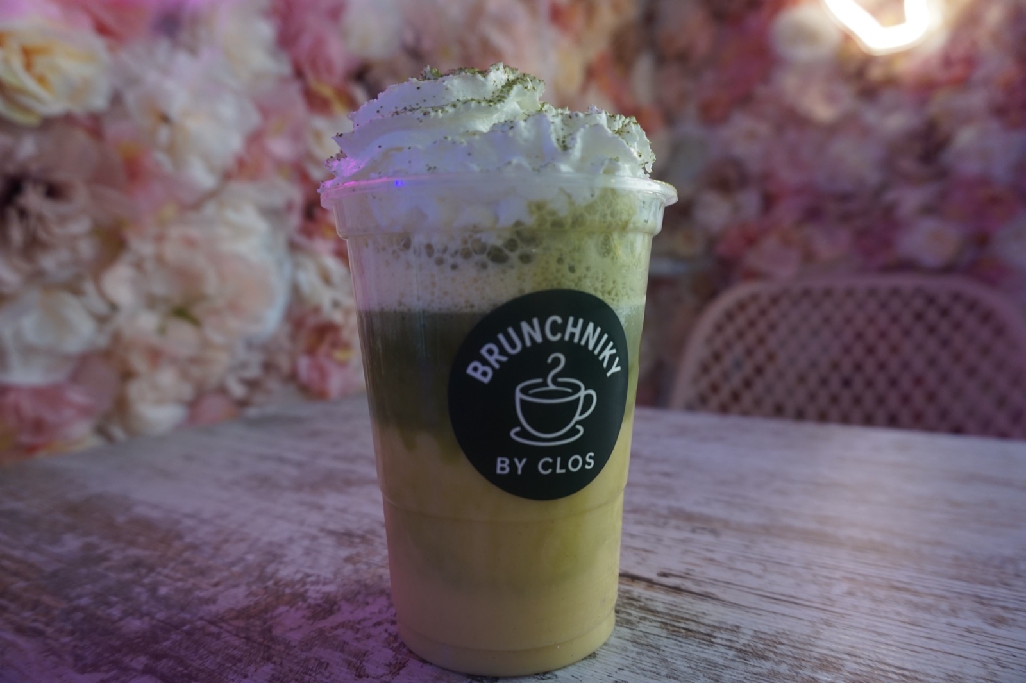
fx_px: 684
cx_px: 513
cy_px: 342
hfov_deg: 73.8
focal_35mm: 24
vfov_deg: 53.1
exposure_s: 1/60
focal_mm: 16
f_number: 4
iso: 400
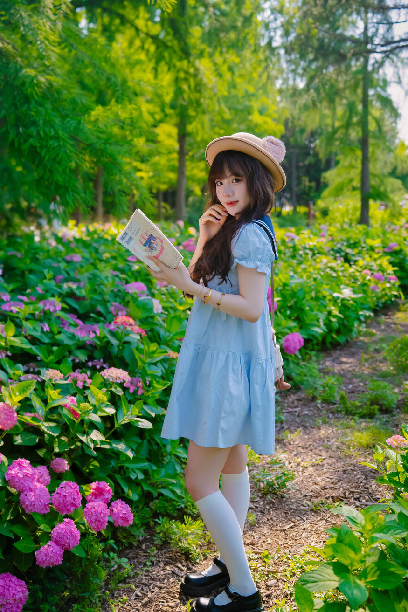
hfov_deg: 31.9
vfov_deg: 46.4
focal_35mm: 42
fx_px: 714
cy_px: 322
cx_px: 206
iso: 100
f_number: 2.8
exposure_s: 1/500
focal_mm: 35
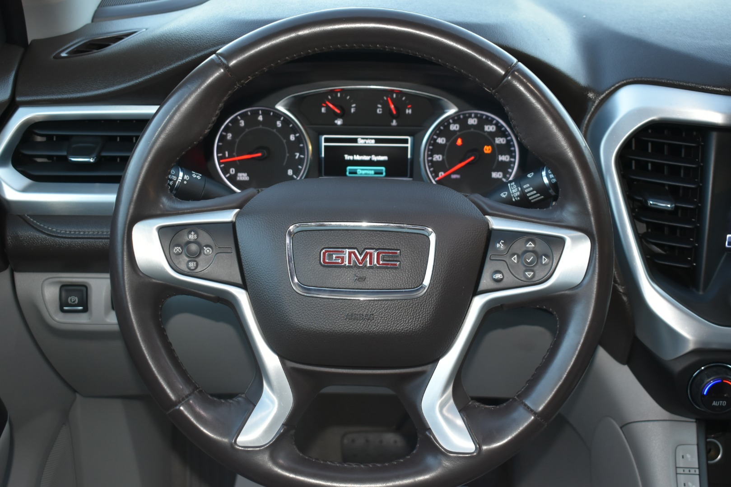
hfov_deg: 41.1
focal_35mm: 48
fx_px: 975
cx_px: 366
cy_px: 244
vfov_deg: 28.1
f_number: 4.5
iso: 800
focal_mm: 32
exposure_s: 1/60
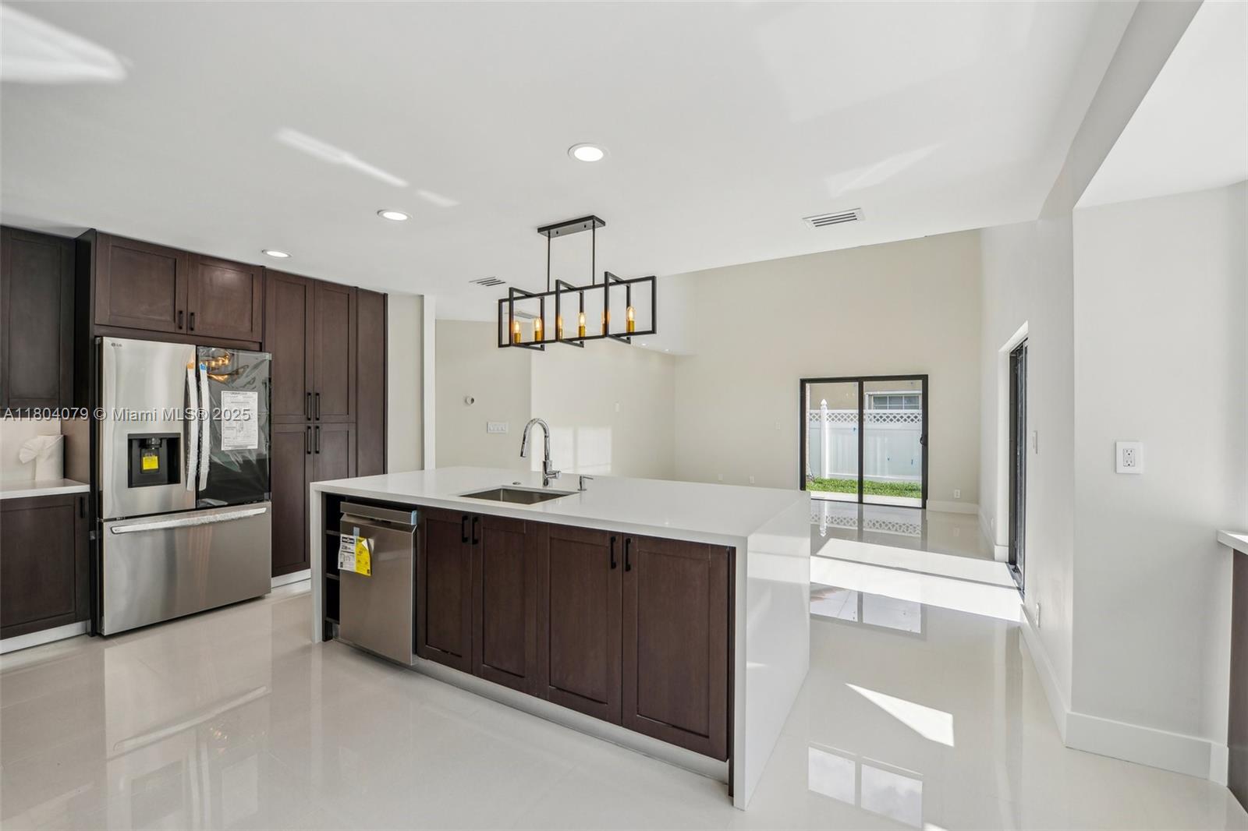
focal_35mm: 14
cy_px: 416
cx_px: 624
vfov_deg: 81.2
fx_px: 485
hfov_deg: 104.3
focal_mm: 14
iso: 200
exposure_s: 1/100
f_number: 8
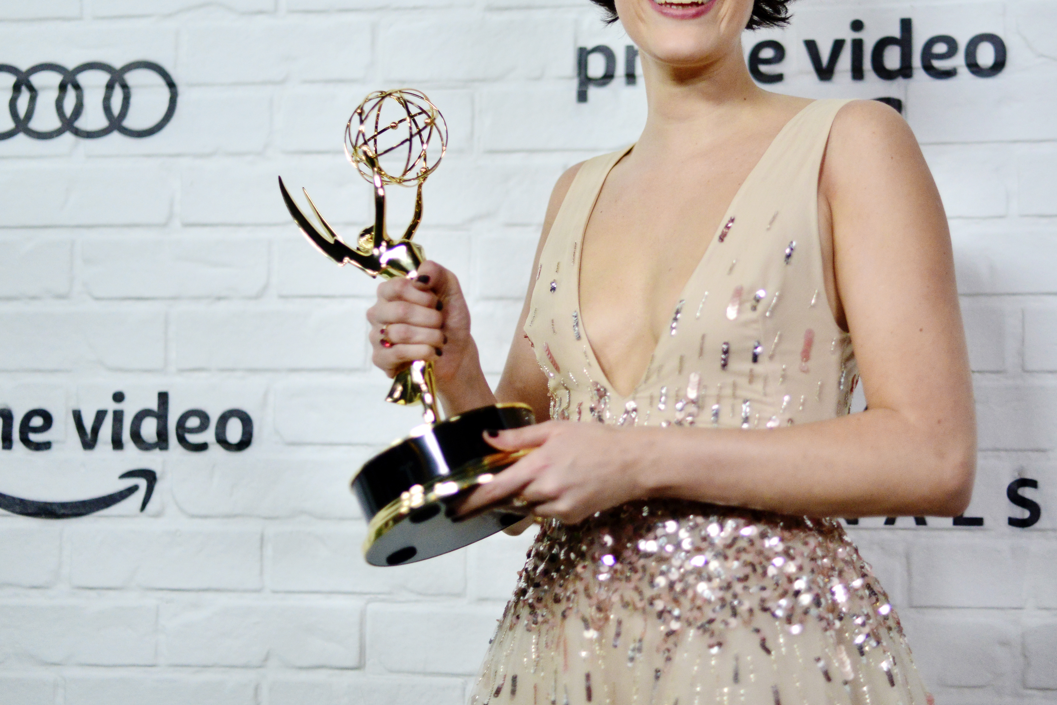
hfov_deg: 29.6
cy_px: 240
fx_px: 1996
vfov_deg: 20.0
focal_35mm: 68
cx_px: 646
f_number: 1.4
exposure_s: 1/2000
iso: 2000
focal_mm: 50
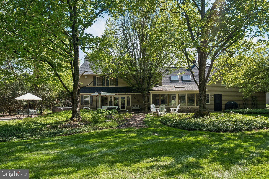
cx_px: 134
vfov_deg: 51.3
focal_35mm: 25
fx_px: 187
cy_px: 90
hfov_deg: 71.5
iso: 250
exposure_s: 1/170
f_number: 8
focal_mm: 16.6
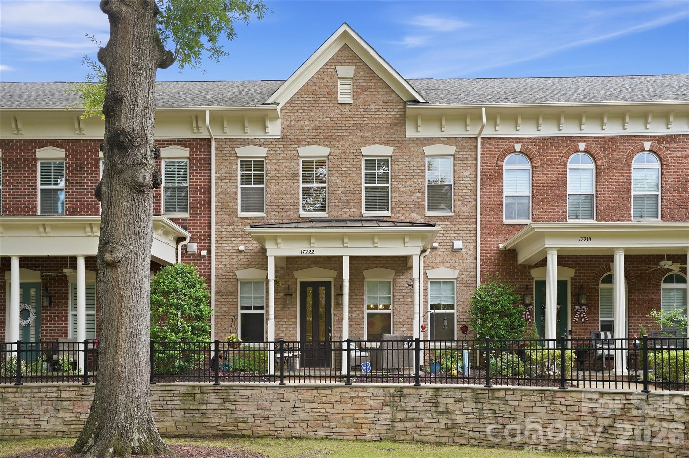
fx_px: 669
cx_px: 344
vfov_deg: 37.8
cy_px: 229
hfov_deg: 54.5
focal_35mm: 35
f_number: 4
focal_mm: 35
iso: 100
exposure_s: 1/60
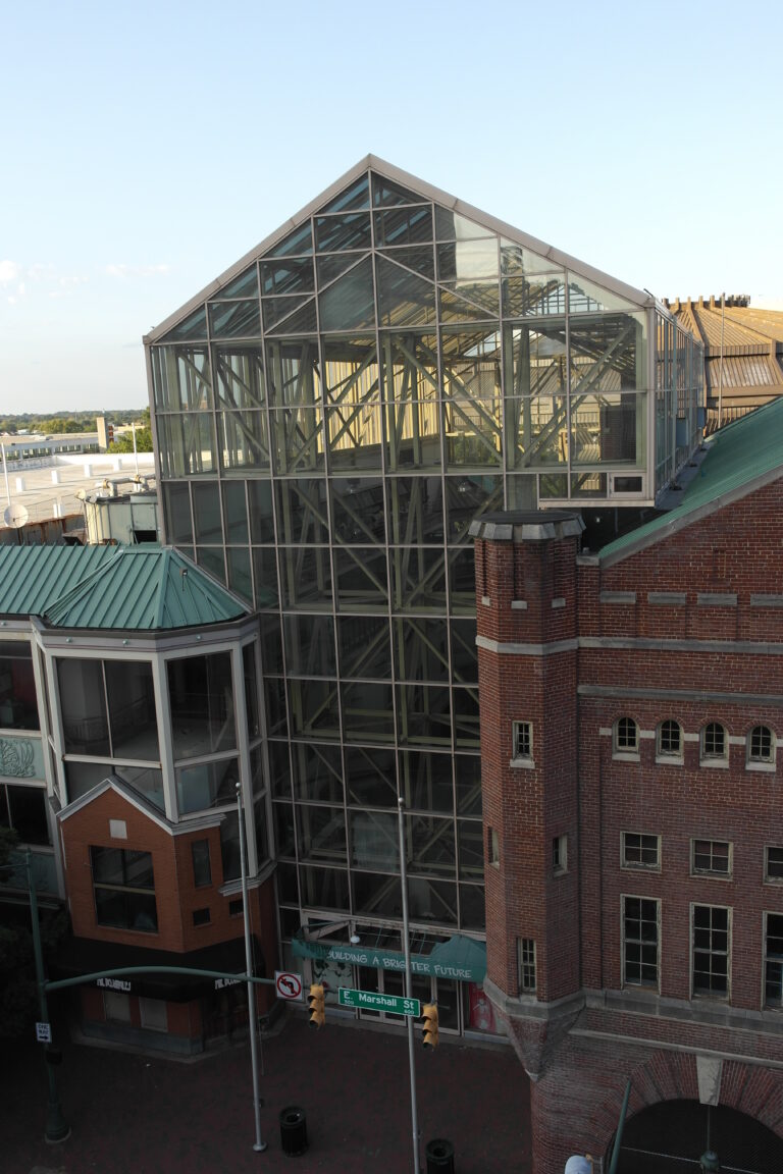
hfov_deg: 43.6
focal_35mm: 30
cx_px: 392
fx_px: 979
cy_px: 587
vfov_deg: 61.9
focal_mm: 20
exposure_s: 1/160
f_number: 5
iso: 100
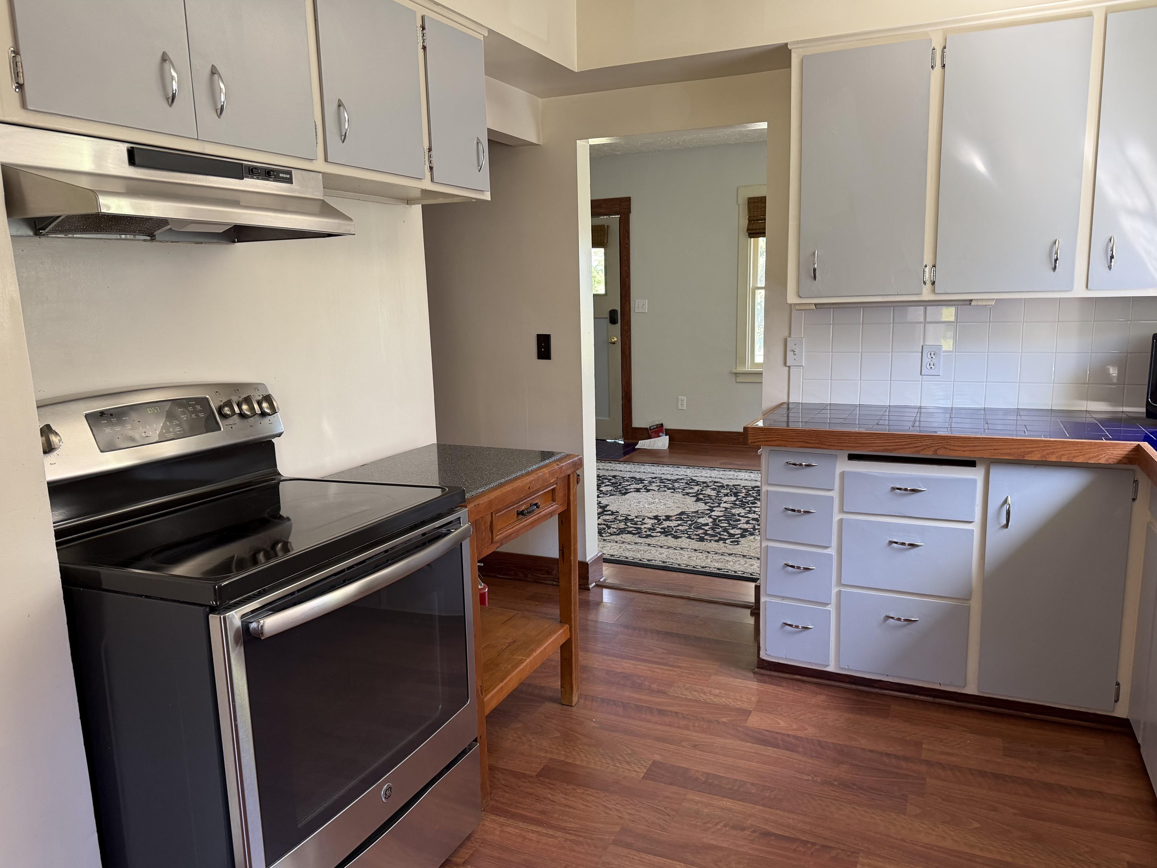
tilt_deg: -10.5
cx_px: 587
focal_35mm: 25
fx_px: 836
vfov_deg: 54.9
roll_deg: +2.0
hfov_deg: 69.4
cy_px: 442
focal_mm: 6.76
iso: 200
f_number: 1.78
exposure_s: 1/116
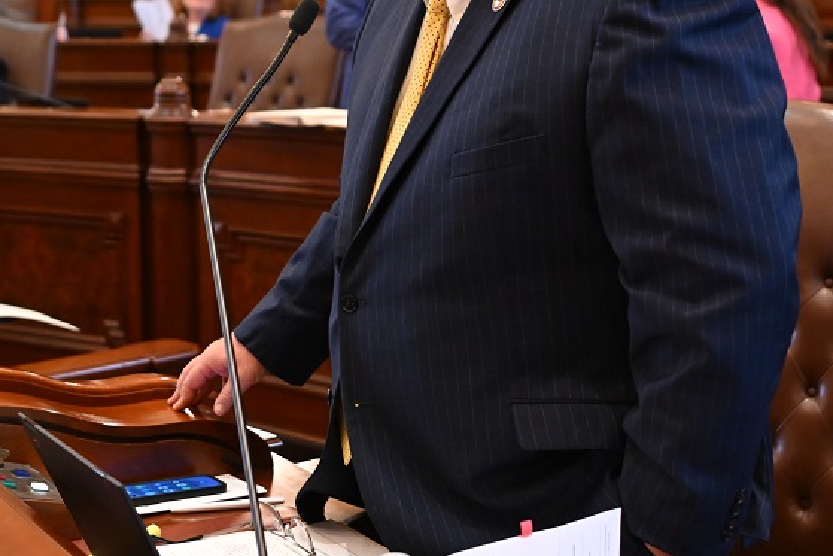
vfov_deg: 18.6
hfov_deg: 27.6
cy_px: 168
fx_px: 1689
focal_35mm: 73
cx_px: 305
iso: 3200
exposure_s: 1/200
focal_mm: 34
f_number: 2.8
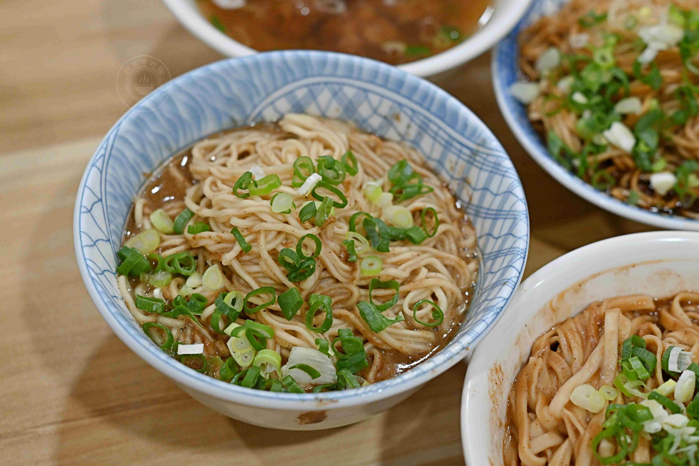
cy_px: 233
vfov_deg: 18.2
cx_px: 350
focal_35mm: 75
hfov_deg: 27.0
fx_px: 1456
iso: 640
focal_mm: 50
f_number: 3.2
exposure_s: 1/200
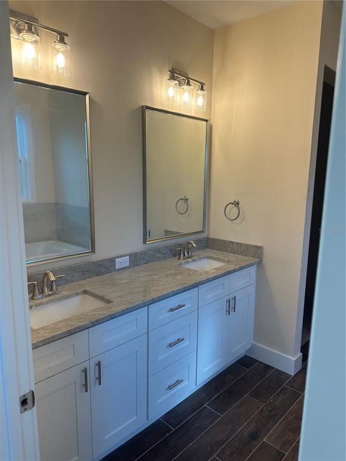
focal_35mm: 24
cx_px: 173
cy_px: 230
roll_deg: -2.1
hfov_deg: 56.8
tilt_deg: -10.9
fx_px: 320
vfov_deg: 71.6
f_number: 1.78
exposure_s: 1/165
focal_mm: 6.86
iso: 64
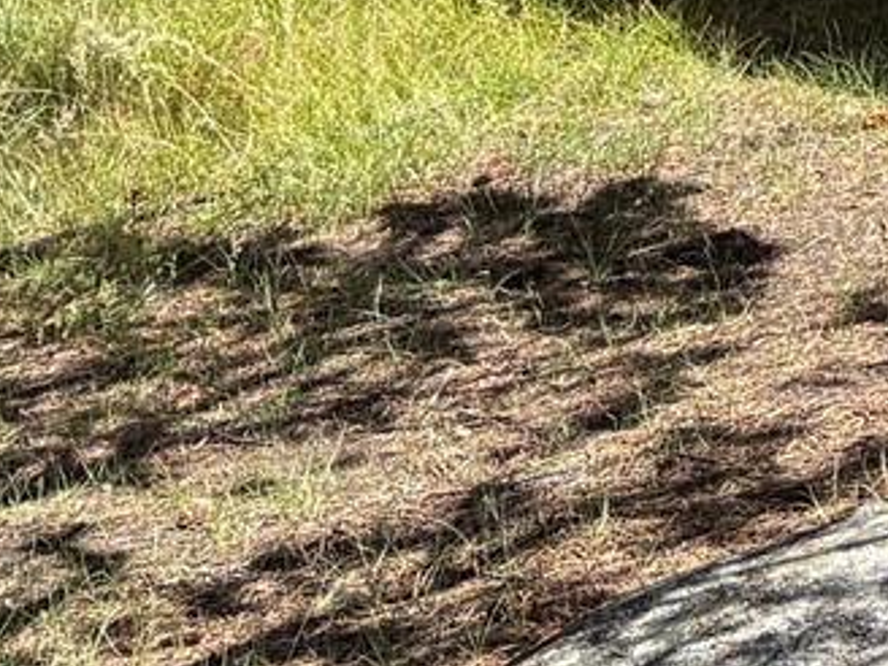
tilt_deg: -2.1
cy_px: -912
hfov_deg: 13.0
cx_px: 1906
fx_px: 3258
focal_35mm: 127
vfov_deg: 10.2
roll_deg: +0.2
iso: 50
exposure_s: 1/851
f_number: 1.6
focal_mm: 5.96
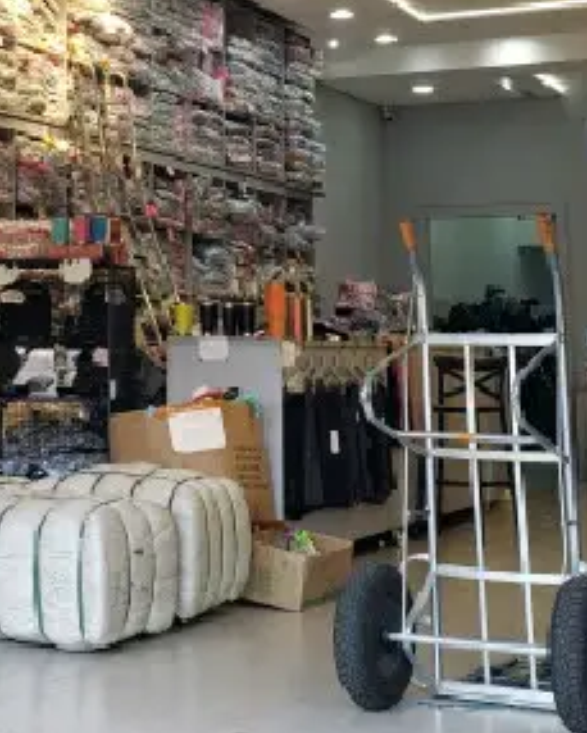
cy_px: 18
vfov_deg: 25.6
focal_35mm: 71
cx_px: 151
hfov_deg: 21.4
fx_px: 1541
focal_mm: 4.3
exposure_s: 1/60.2
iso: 64
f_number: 2.4
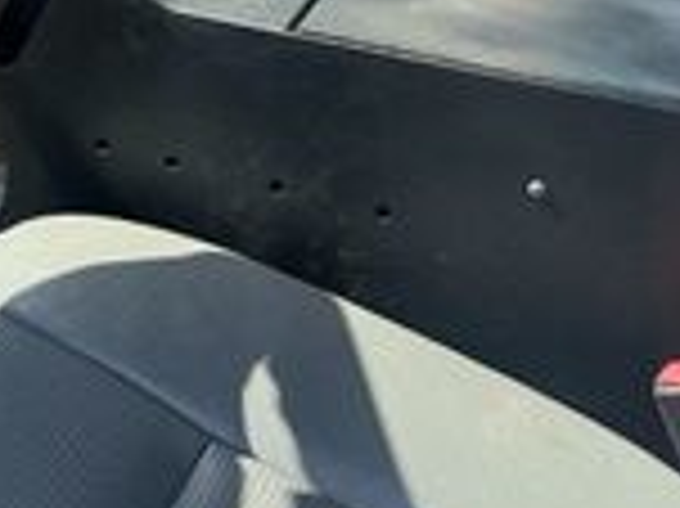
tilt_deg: -10.0
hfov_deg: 17.5
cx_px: -311
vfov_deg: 13.2
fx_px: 2002
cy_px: -364
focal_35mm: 102
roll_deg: +2.6
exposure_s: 1/1032
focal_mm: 6.76
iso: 100
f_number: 1.78
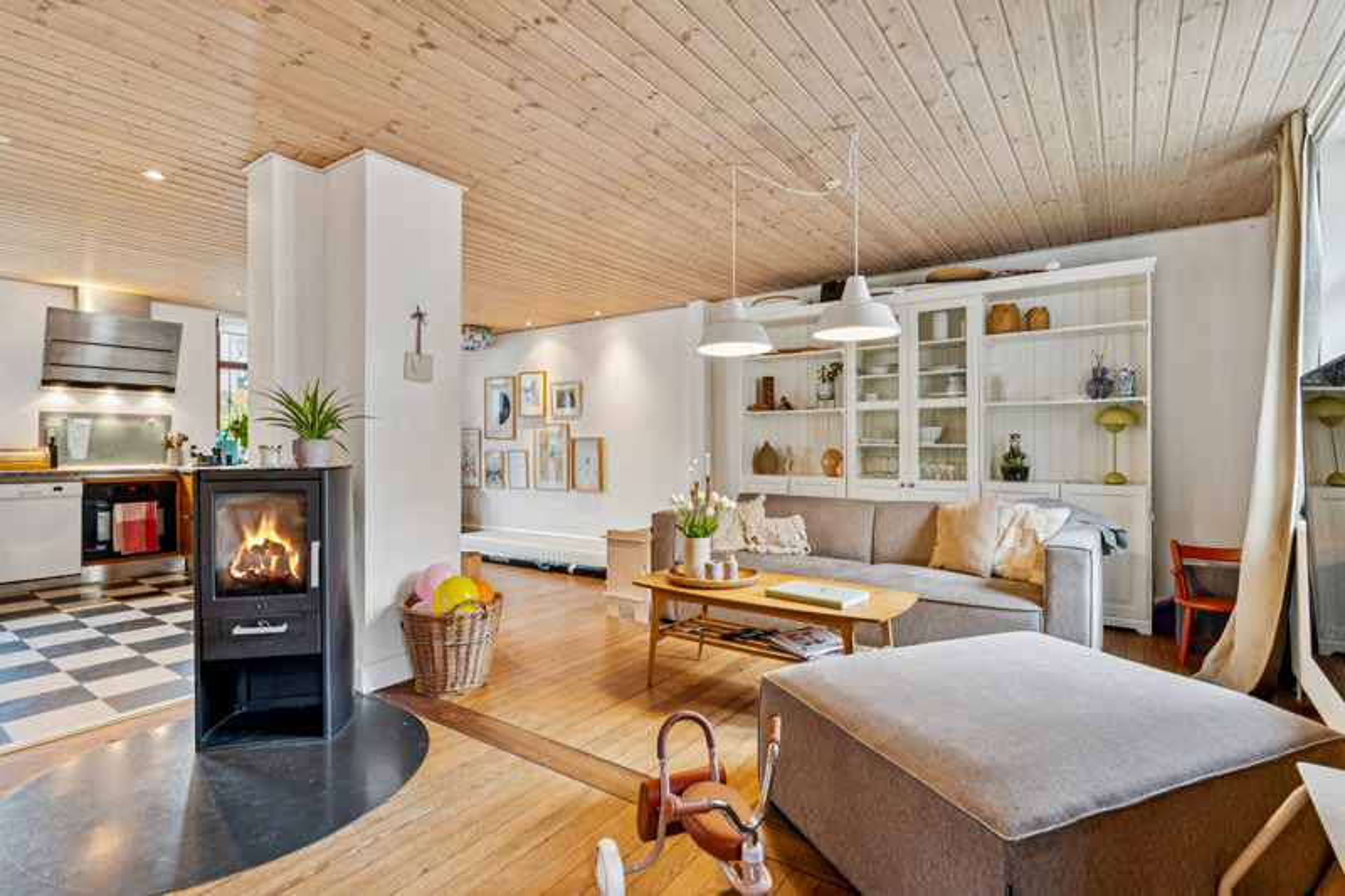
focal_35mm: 17
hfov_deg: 93.3
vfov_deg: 70.4
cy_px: 448
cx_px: 672
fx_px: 635
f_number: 8
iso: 200
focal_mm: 17
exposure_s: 1/1.67
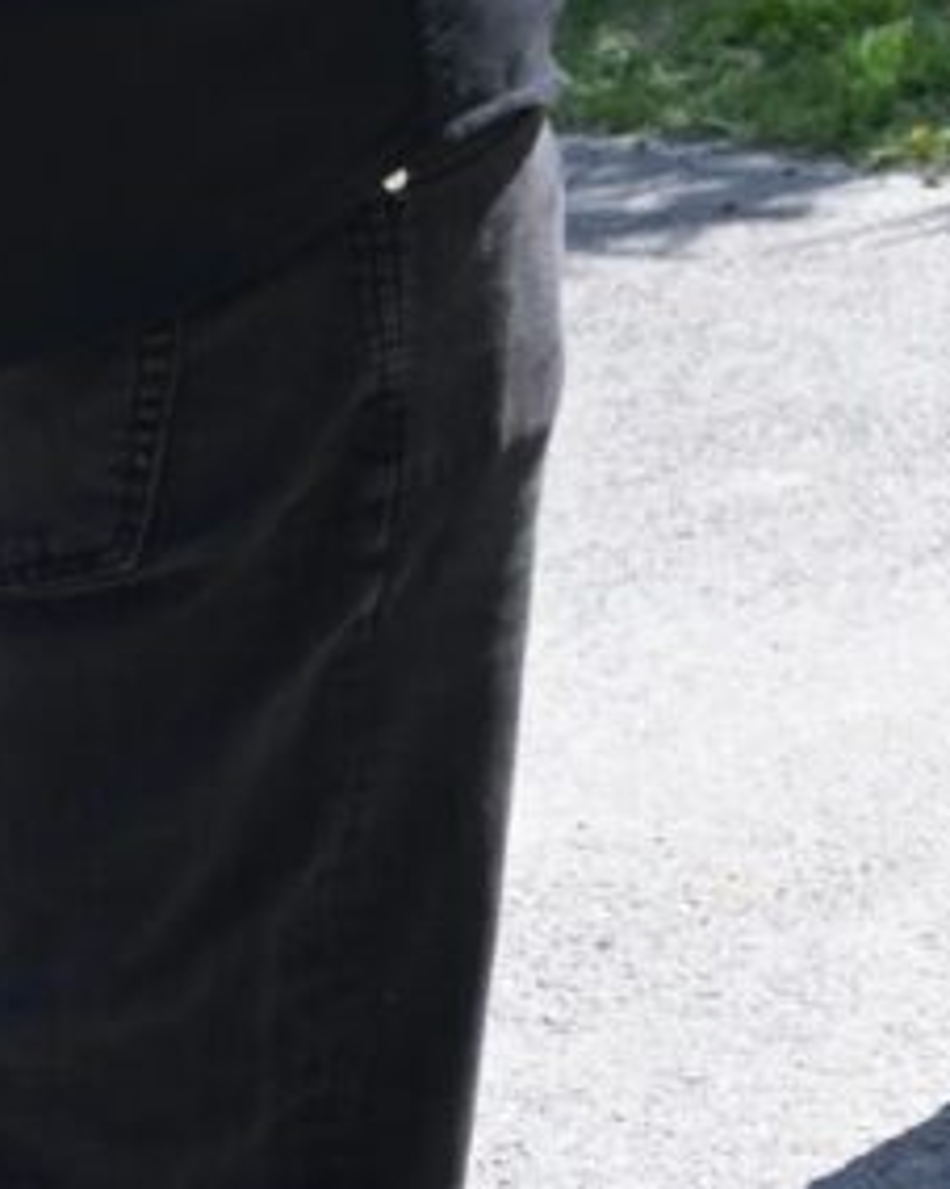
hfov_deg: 9.6
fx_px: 5626
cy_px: -821
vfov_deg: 11.4
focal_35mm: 160
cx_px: 979
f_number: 4.5
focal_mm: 28
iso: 800
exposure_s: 1/2500
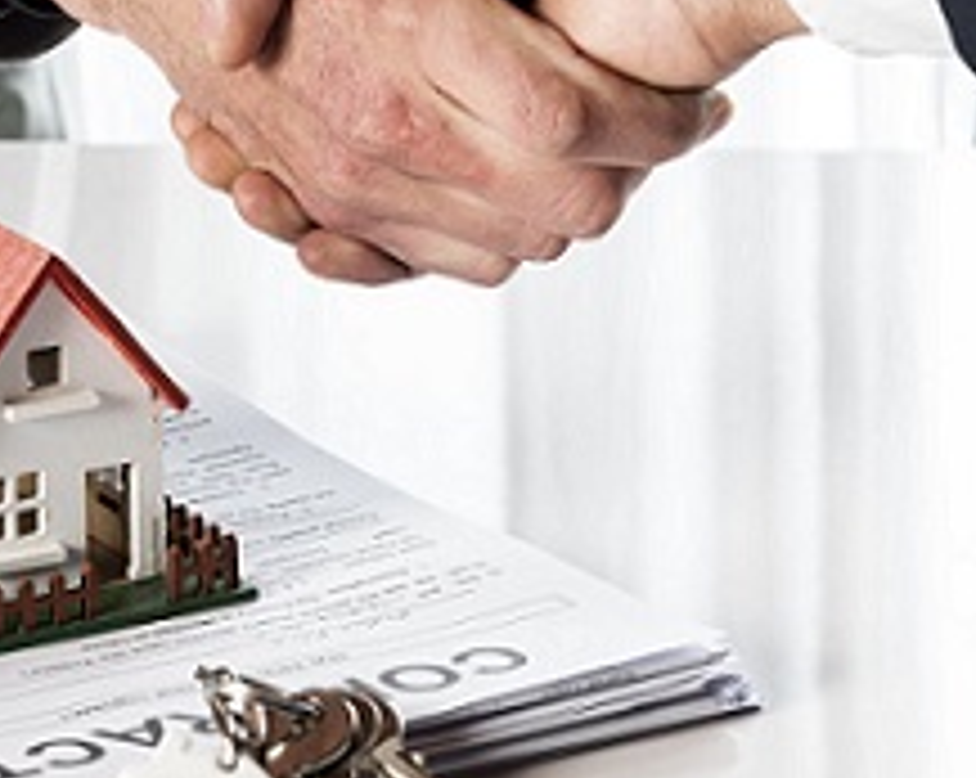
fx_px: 4789
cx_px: 202
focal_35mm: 166
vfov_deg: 9.3
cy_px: 274
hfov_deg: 11.6
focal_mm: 85
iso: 320
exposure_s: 1/60
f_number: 10
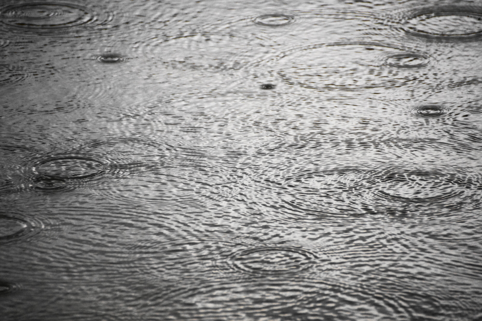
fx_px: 5020
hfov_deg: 5.5
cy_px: 160
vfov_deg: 3.7
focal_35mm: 375
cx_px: 241
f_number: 6.3
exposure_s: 1/400
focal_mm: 250
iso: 1000
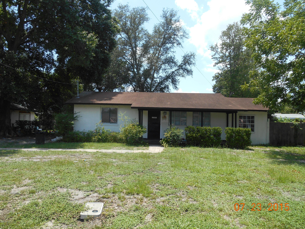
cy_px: 114
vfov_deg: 53.1
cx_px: 152
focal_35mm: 26
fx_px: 229
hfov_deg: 67.3
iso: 80
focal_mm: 4.7
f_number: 3.4
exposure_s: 1/500
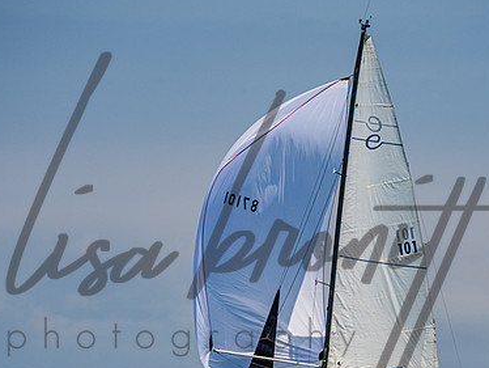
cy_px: 248
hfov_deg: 3.8
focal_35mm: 515
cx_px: 298
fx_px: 7280
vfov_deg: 2.9
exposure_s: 1/2500
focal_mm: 280
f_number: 8
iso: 400
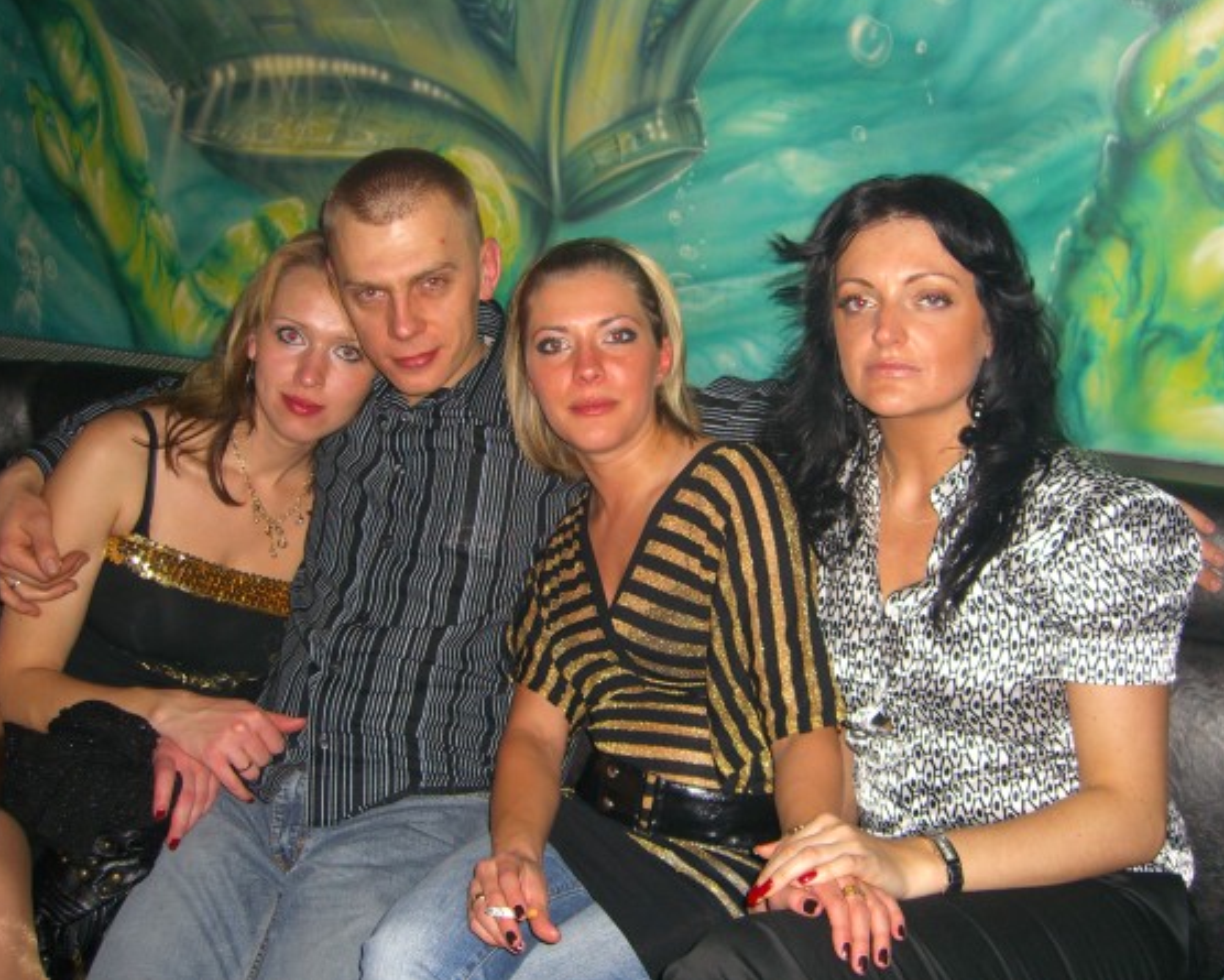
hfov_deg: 45.8
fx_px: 1449
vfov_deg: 37.3
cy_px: 487
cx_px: 647
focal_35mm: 40
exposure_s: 1/60
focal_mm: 7.9
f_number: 2.8
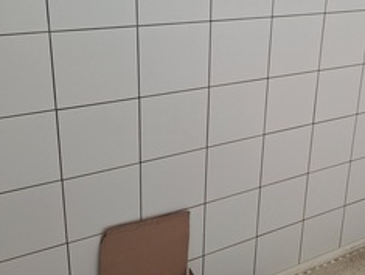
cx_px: 284
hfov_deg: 41.3
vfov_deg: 32.2
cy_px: 61
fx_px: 465
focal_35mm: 44
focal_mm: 5.54
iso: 40
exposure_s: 1/121
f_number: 1.8
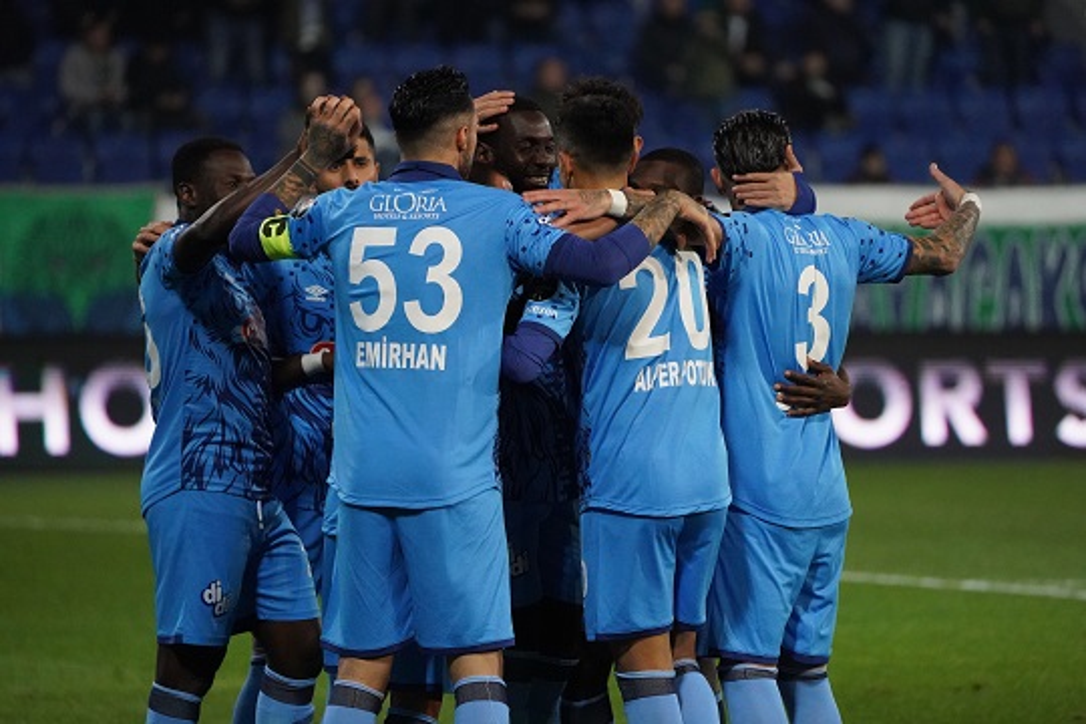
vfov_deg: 4.1
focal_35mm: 339
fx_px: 10226
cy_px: 362
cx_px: 543
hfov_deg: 6.1
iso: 10000
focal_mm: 339
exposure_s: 1/2000
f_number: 5.6
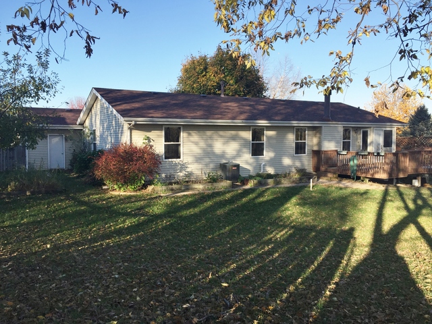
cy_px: 162
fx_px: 362
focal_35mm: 29
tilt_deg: -2.9
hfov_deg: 61.7
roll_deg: -0.7
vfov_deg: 48.2
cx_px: 216
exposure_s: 1/898
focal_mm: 4.15
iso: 32
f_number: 2.2
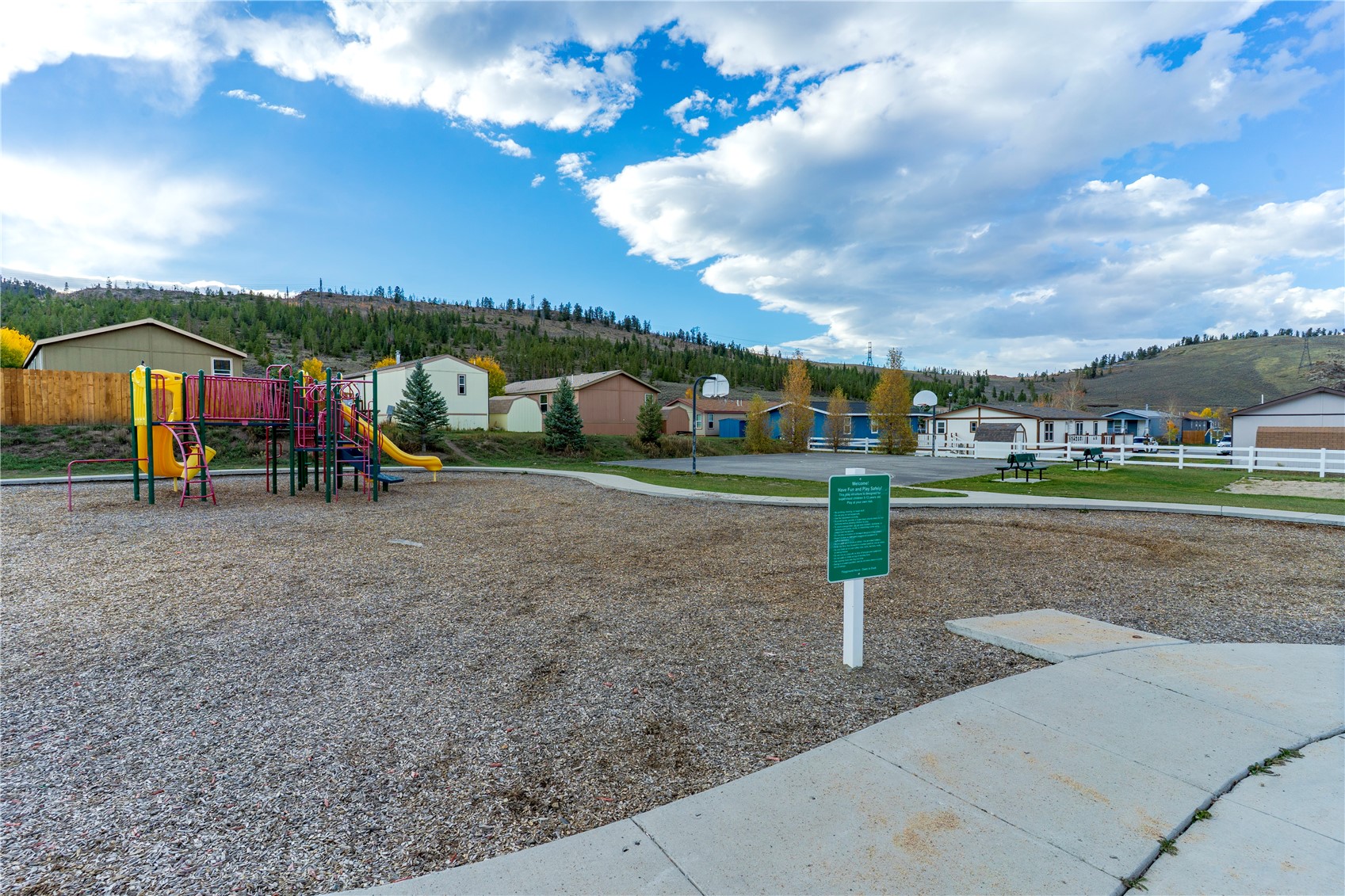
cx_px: 672
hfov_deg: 93.3
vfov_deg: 70.4
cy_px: 448
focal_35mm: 17
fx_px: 635
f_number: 8
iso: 125
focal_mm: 17
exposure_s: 1/200
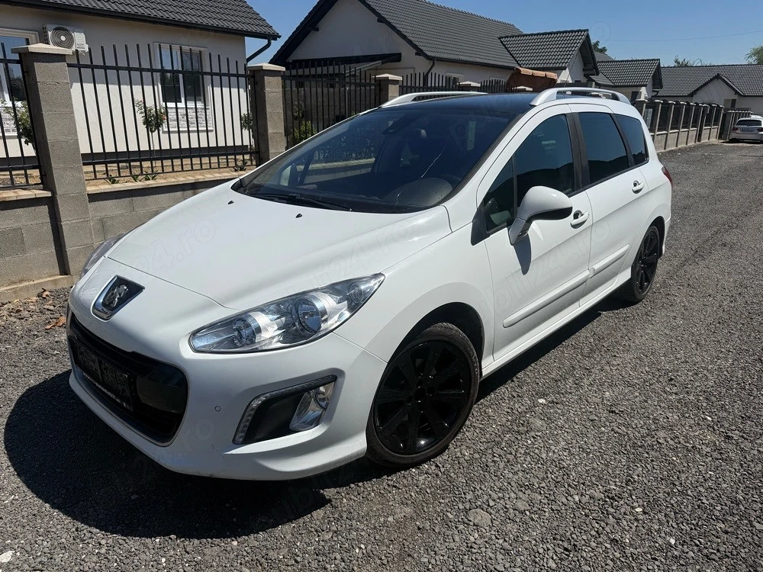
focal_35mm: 24
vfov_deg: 56.8
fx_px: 529
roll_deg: -1.2
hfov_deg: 71.6
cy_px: 286
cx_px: 382
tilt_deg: -17.8
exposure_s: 1/10309
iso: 80
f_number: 1.78
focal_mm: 6.76
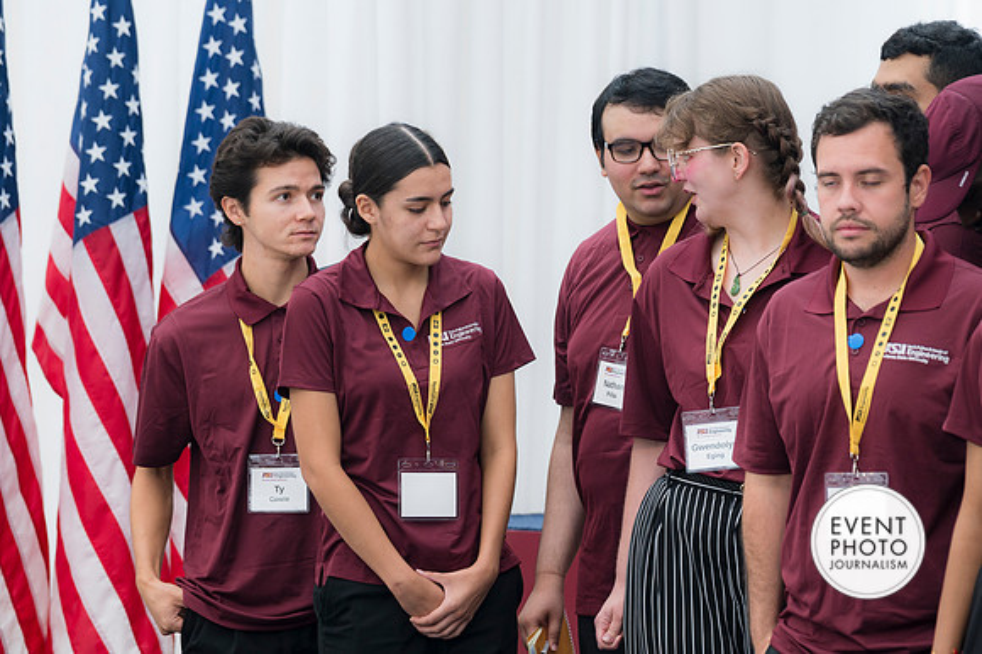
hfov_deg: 9.9
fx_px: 5670
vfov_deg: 6.6
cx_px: 491
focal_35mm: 208
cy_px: 327
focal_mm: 139
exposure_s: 1/160
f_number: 4
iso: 100
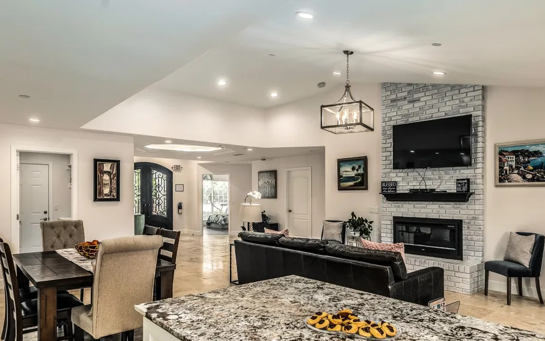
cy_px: 184
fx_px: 342
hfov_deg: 77.2
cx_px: 277
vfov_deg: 52.9
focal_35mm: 23
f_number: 7.1
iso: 100
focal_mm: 15
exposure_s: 1/160
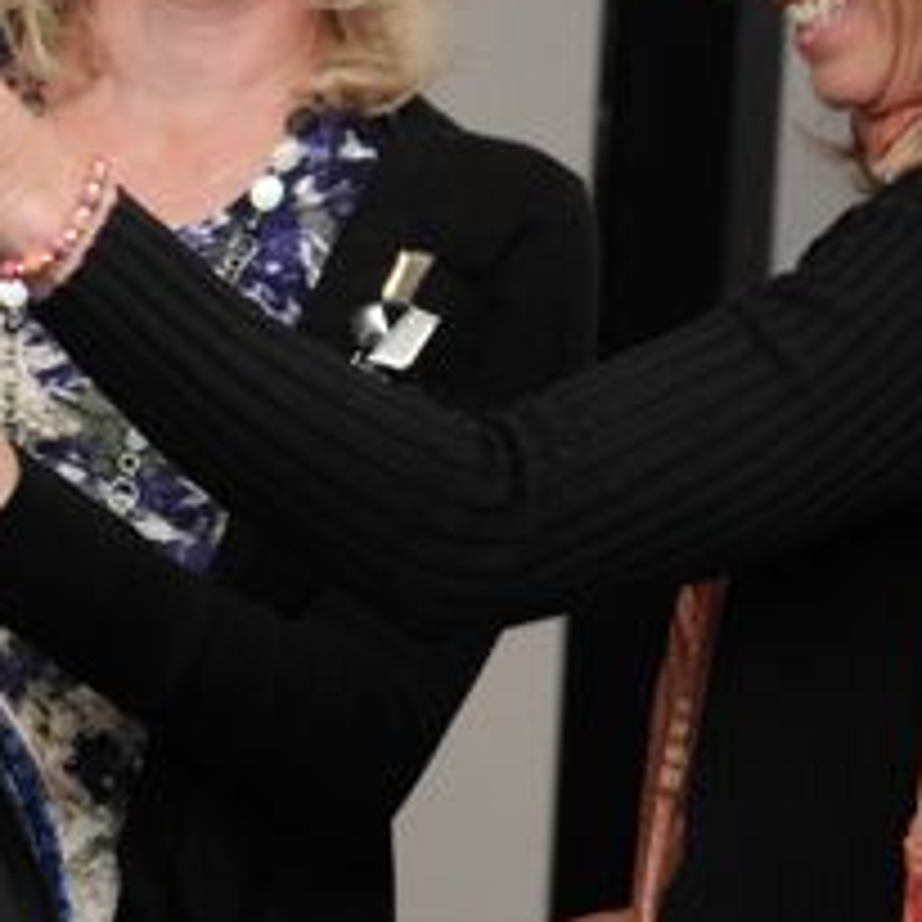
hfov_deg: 8.0
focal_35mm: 218
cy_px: 245
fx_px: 6579
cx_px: 164
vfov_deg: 8.0
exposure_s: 1/160
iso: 1600
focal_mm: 55
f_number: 2.8
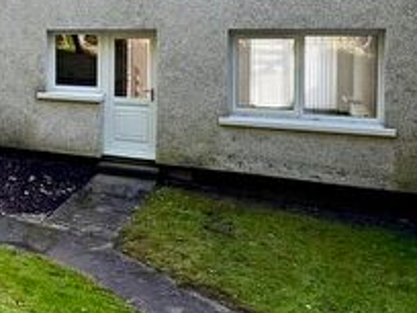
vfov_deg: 29.4
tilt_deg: -1.7
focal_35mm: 48
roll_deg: +0.8
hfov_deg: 31.6
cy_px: 50
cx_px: -110
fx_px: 578
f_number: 2.2
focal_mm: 2.22
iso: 40
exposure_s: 1/277
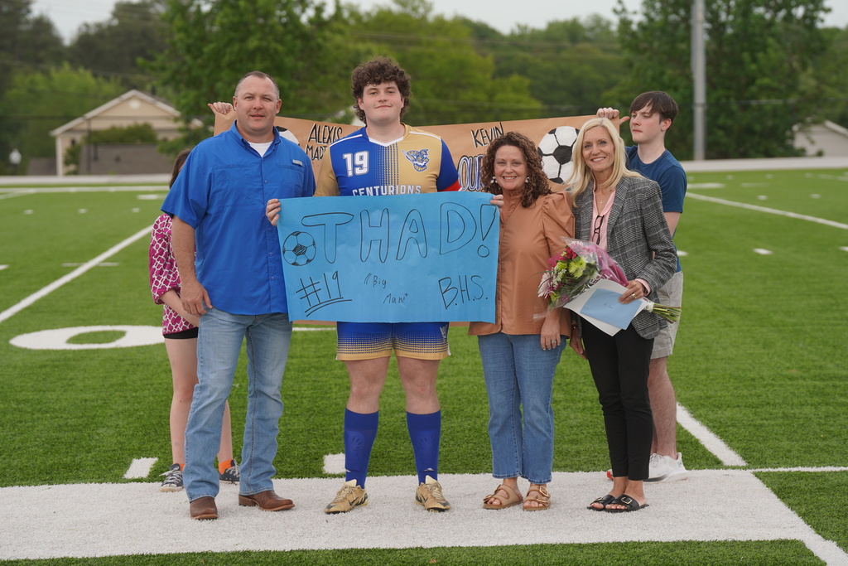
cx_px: 424
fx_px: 2474
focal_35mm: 105
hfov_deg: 19.5
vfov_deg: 13.0
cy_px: 283
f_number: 4
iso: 100
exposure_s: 1/200
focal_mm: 105
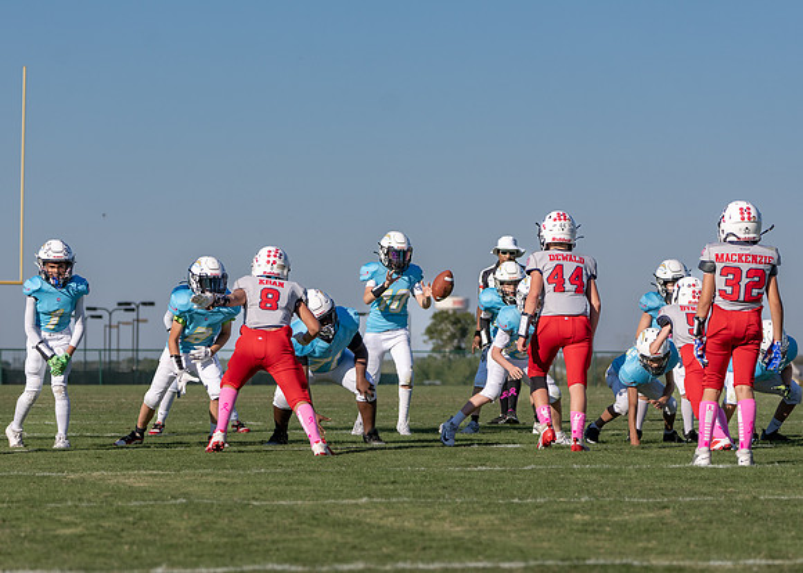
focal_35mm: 172
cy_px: 332
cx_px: 378
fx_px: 3932
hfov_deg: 11.7
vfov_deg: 8.3
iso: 250
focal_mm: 139
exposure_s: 1/2500
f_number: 5
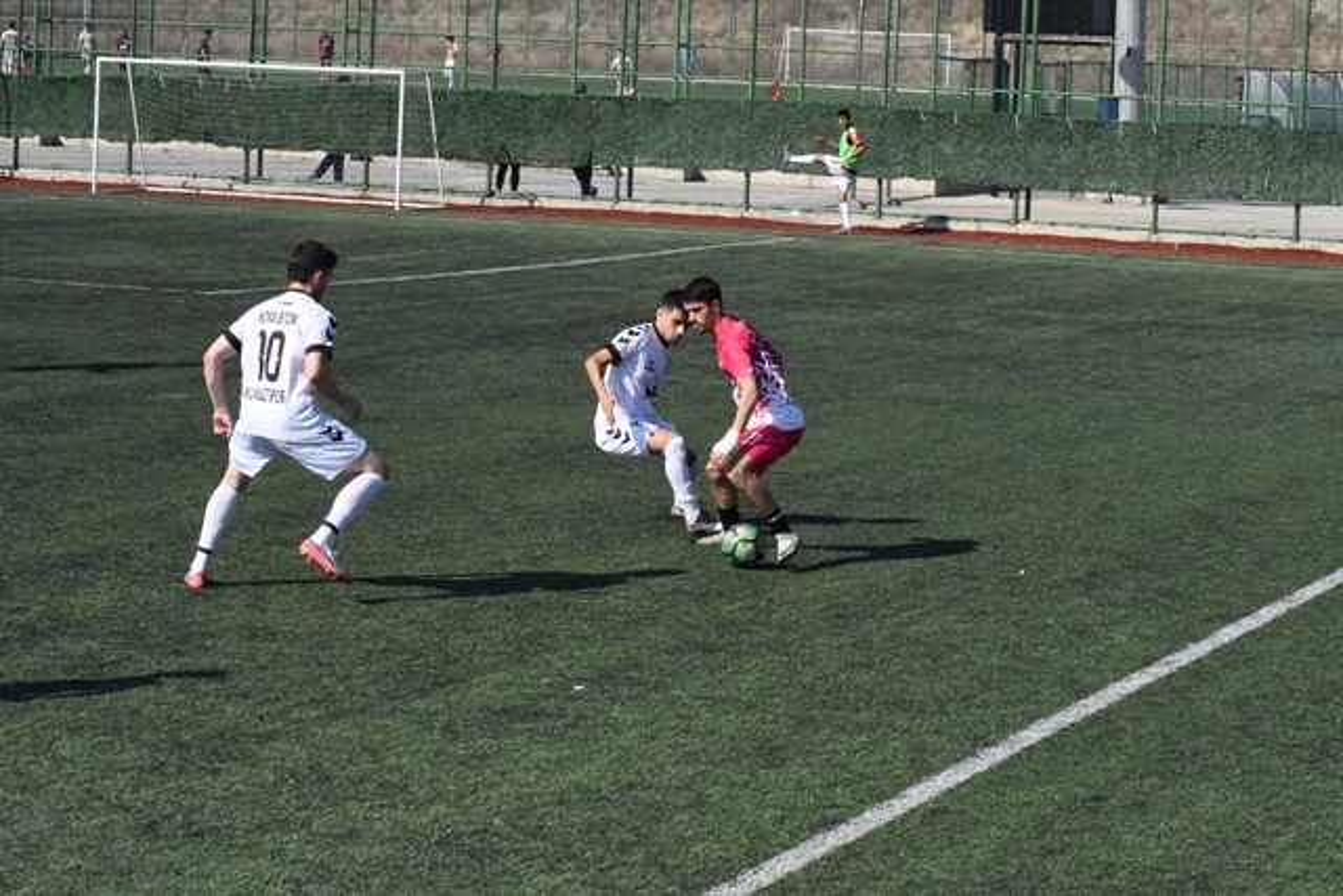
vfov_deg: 13.0
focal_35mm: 105
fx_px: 3918
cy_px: 448
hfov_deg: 19.5
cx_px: 672
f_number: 18
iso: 10000
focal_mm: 70
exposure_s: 1/5000
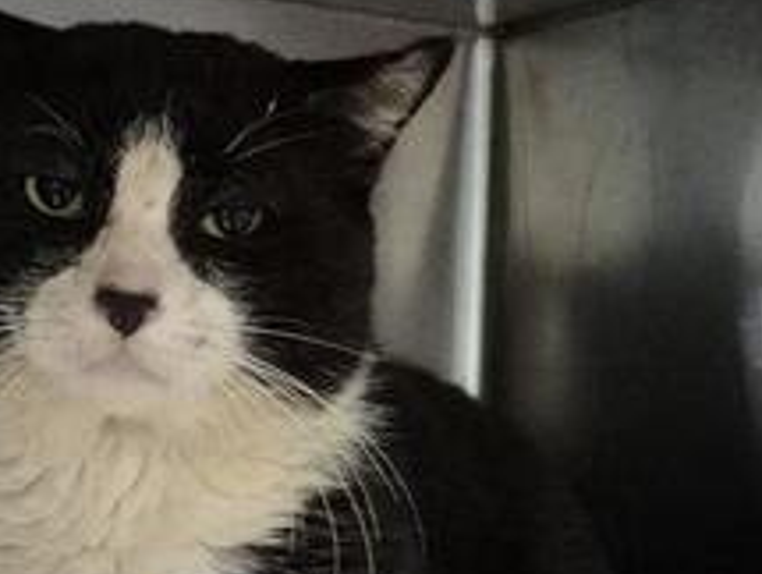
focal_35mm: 57
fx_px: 1257
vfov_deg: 23.7
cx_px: 223
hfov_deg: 33.3
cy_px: 666
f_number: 1.8
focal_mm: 5.4
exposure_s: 1/100
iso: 1600
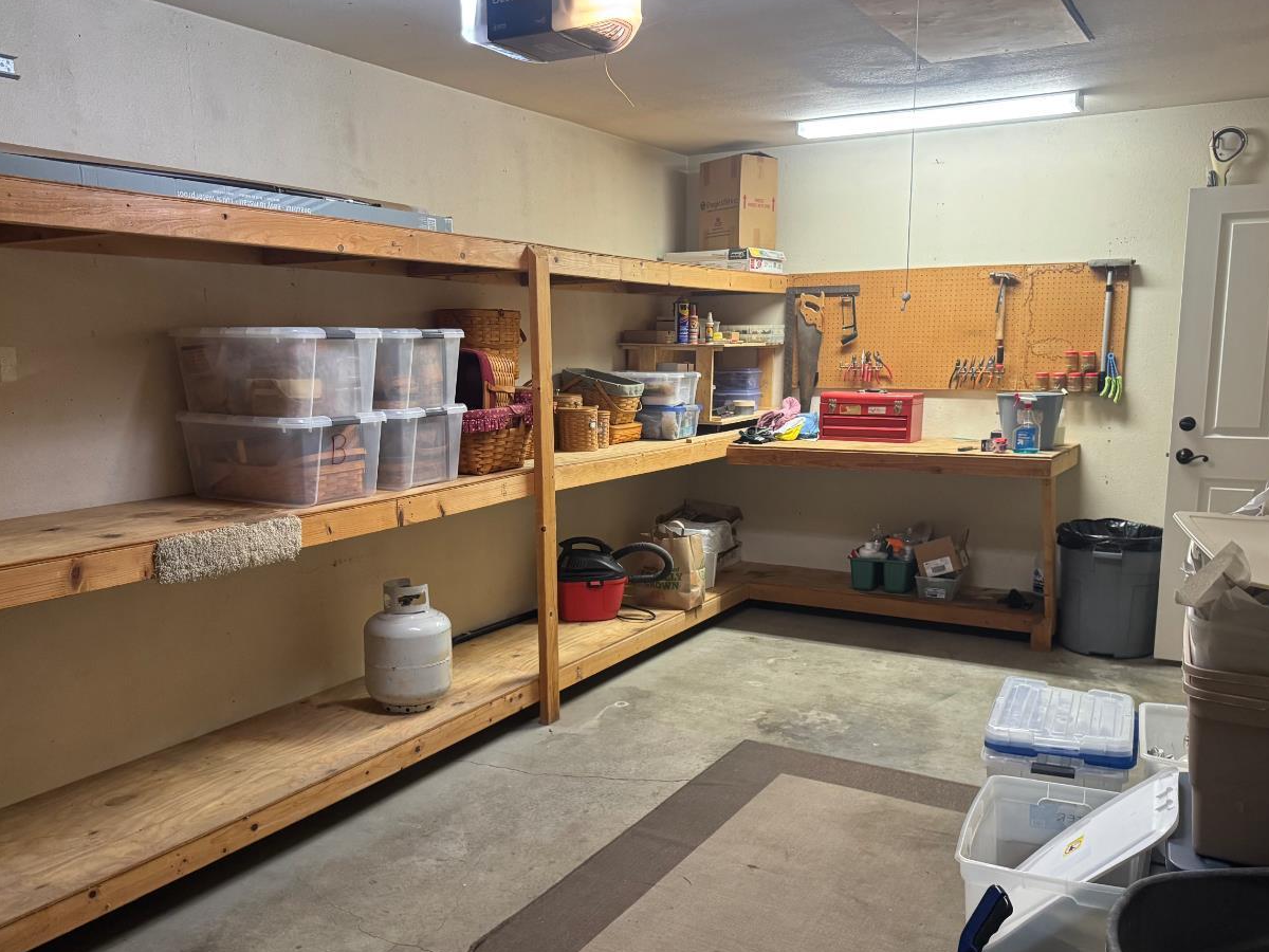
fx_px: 1100
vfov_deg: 46.7
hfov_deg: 59.9
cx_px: 604
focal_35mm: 30
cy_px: 536
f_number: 1.78
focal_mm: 6.76
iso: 500
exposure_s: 1/60
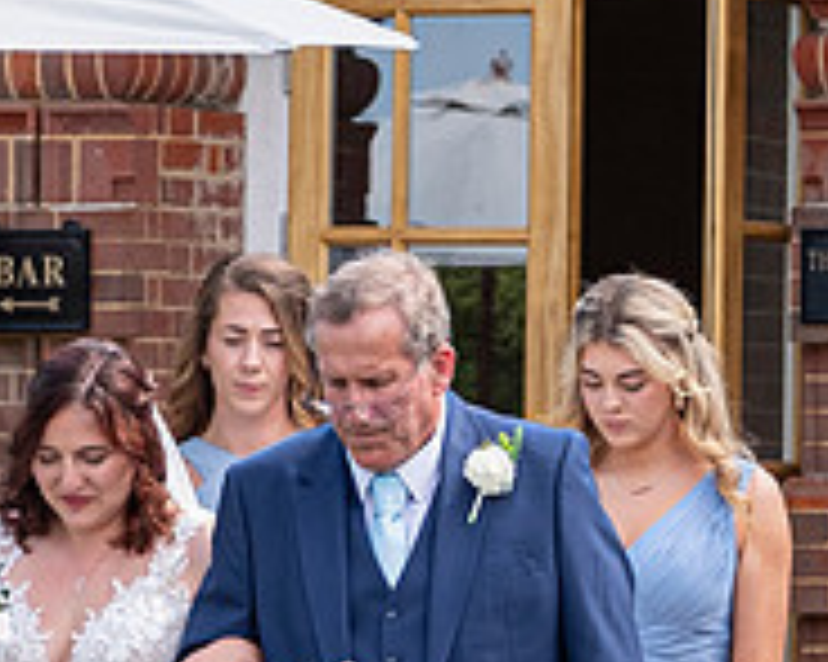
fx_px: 9871
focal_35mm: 403
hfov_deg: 4.8
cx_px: 94
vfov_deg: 3.8
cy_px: 626
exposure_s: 1/640
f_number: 3.6
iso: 200
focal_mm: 56.3
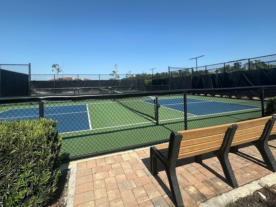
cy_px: 85
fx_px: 136
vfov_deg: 74.1
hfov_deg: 90.9
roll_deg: +1.6
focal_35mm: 17
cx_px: 130
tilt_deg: +1.3
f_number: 2.2
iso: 50
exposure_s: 1/1575
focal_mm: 2.22
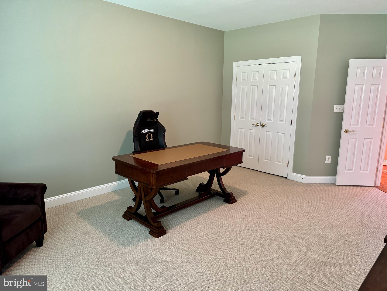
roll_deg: -0.1
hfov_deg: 71.6
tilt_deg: -11.4
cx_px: 194
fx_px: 268
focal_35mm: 24
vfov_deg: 56.8
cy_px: 146
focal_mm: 6.76
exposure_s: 1/60
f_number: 1.78
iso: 400
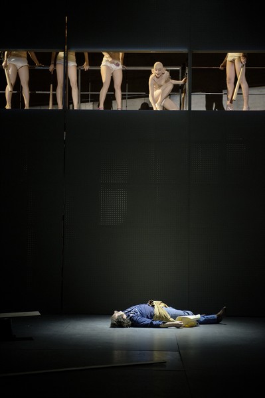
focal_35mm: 62
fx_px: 686
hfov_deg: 21.9
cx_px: 132
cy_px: 199
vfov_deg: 32.4
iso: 3200
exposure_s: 1/250
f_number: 2.8
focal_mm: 62
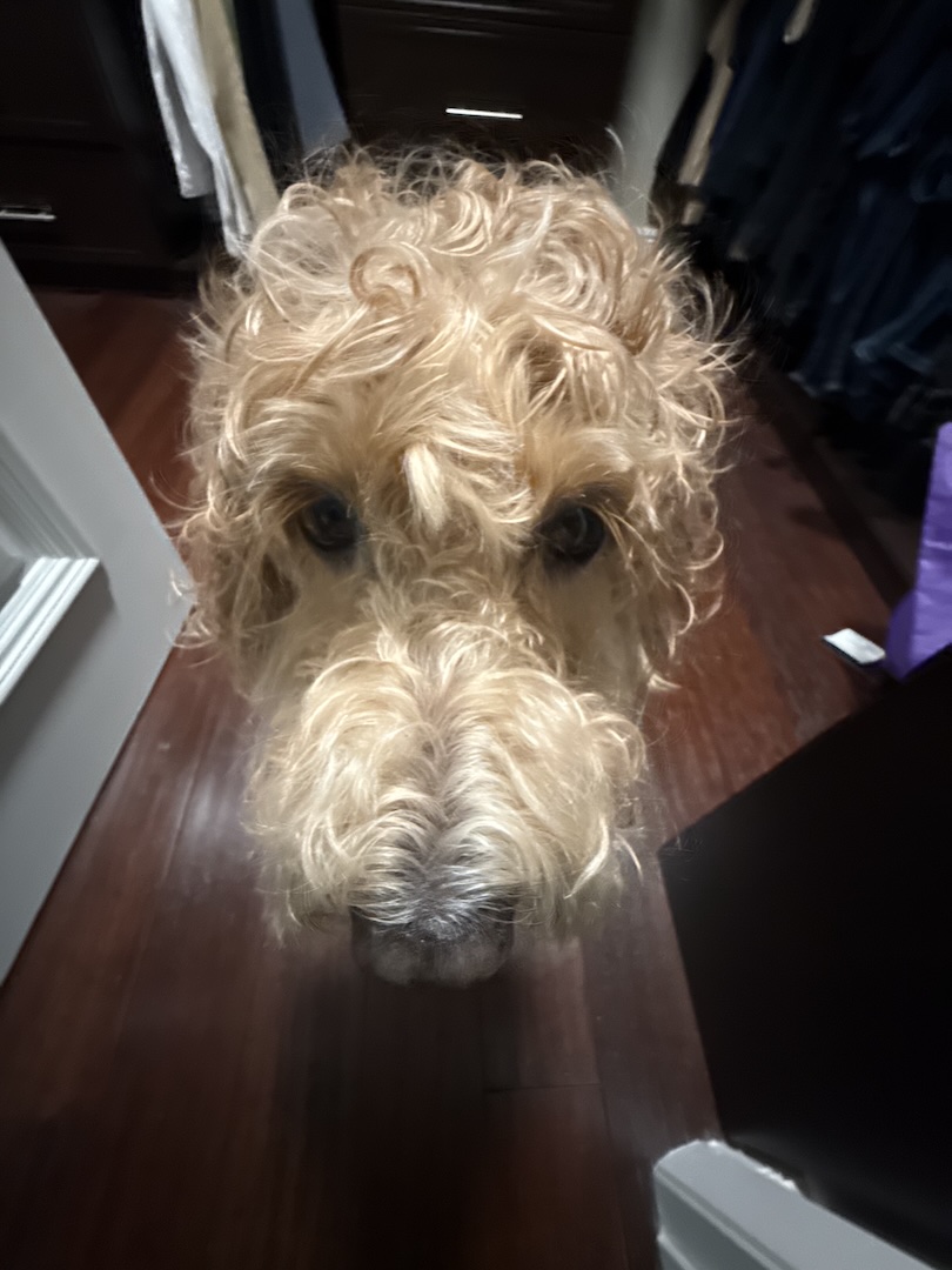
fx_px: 513
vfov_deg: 102.1
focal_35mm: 14
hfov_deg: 85.7
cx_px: 476
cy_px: 635
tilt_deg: -54.4
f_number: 2.2
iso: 1250
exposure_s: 1/60
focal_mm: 2.22
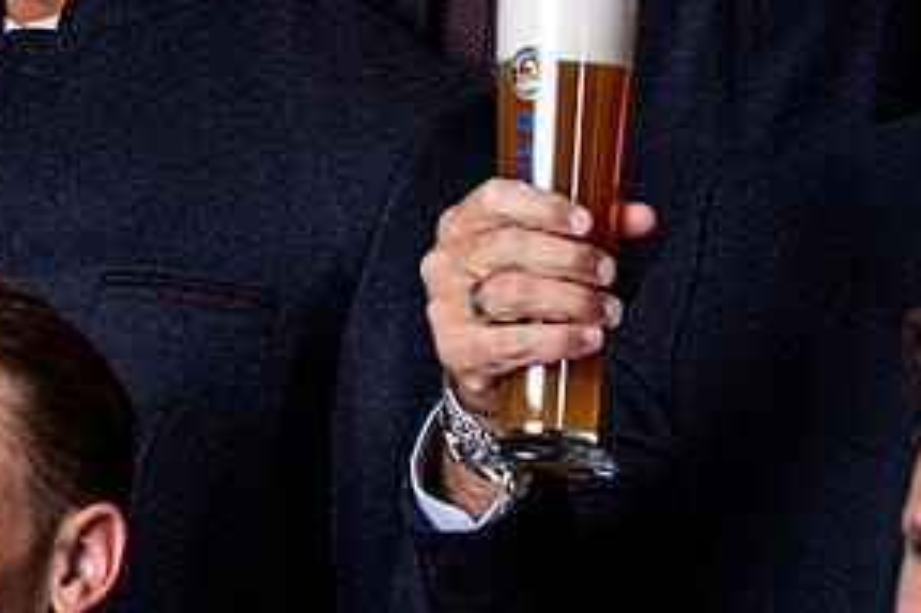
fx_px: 11710
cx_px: 21
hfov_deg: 4.5
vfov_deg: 3.0
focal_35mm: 458
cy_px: -56
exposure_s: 1/250
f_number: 4
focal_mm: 162
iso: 640
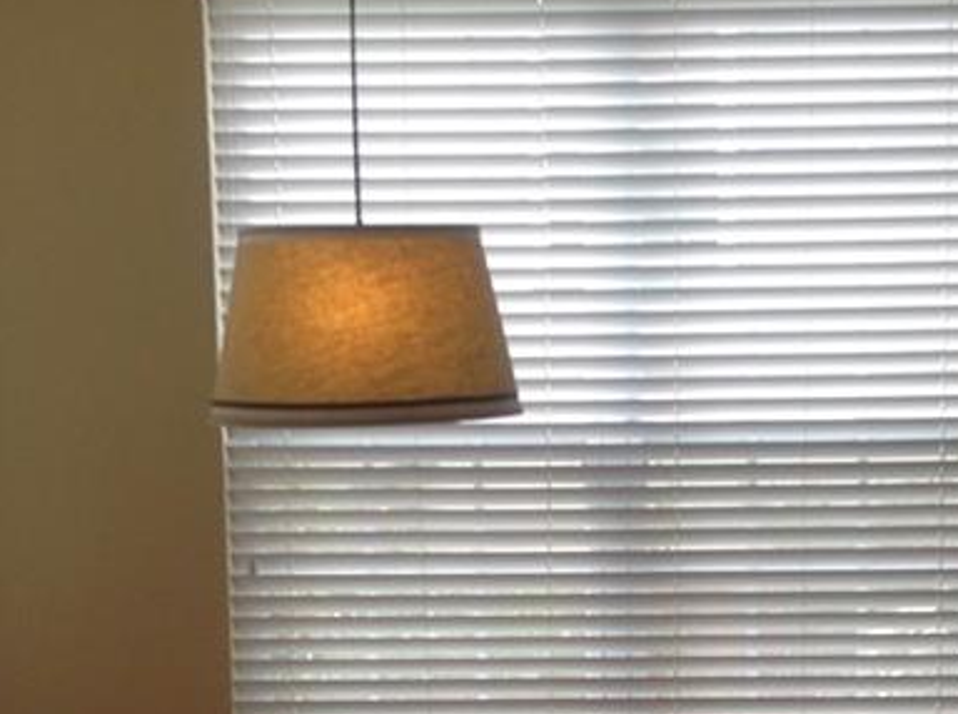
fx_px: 2429
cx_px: 594
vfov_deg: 16.5
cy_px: 662
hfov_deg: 22.3
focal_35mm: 88
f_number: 2.4
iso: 32
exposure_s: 1/40
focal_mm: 3.3
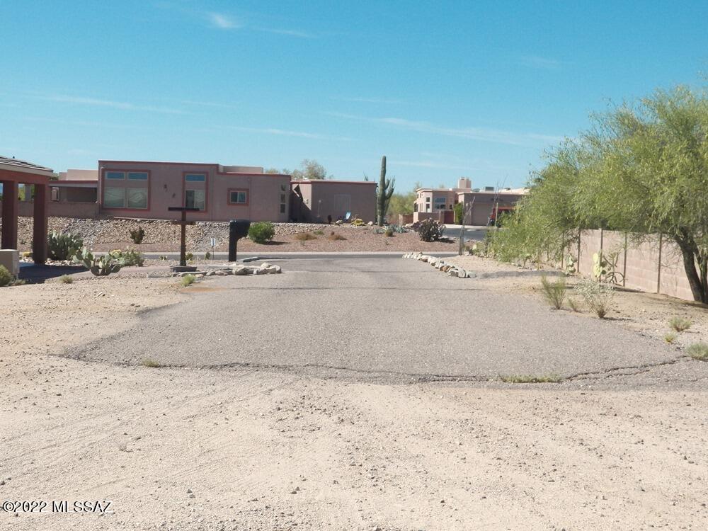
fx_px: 1145
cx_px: 354
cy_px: 266
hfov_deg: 34.3
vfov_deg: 26.1
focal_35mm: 56
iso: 125
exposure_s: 1/1250
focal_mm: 10
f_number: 4.5
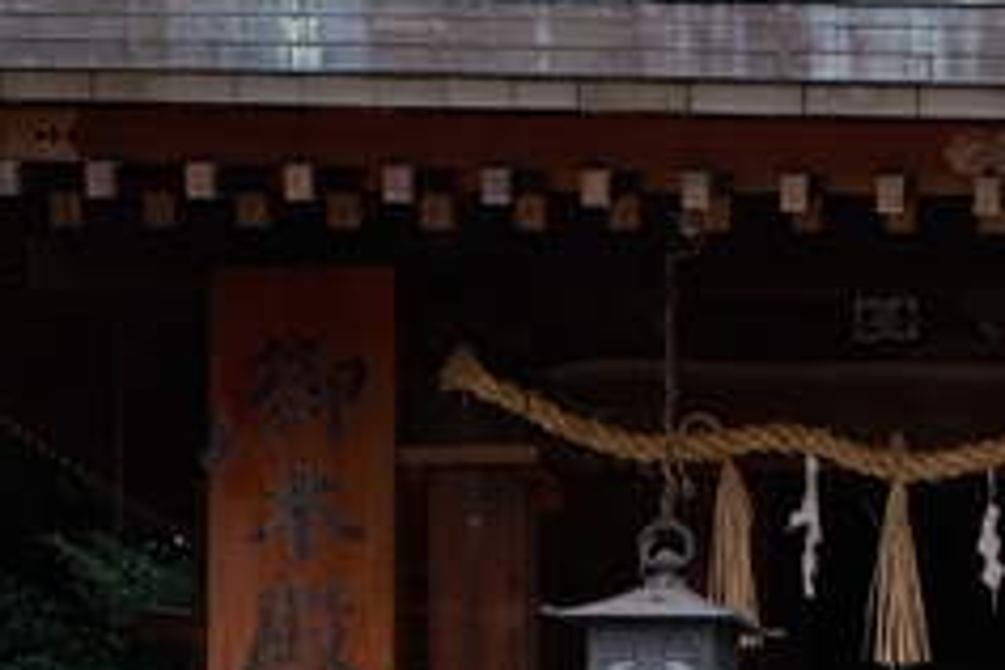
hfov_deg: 13.3
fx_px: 4243
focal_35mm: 152
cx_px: 1073
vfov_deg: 8.8
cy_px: 1045
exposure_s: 1/60
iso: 400
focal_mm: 30
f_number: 6.4
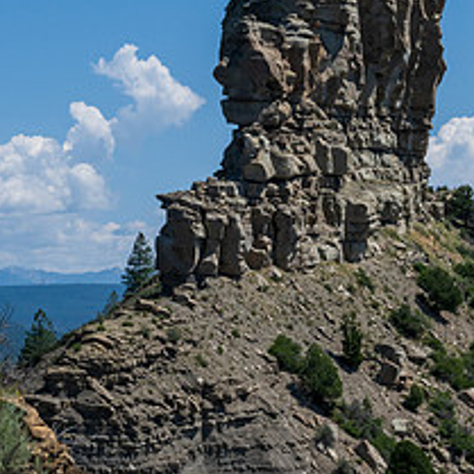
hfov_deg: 12.0
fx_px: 2262
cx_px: 179
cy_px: 180
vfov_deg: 12.0
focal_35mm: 146
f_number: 14
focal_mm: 62
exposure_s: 1/500
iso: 320
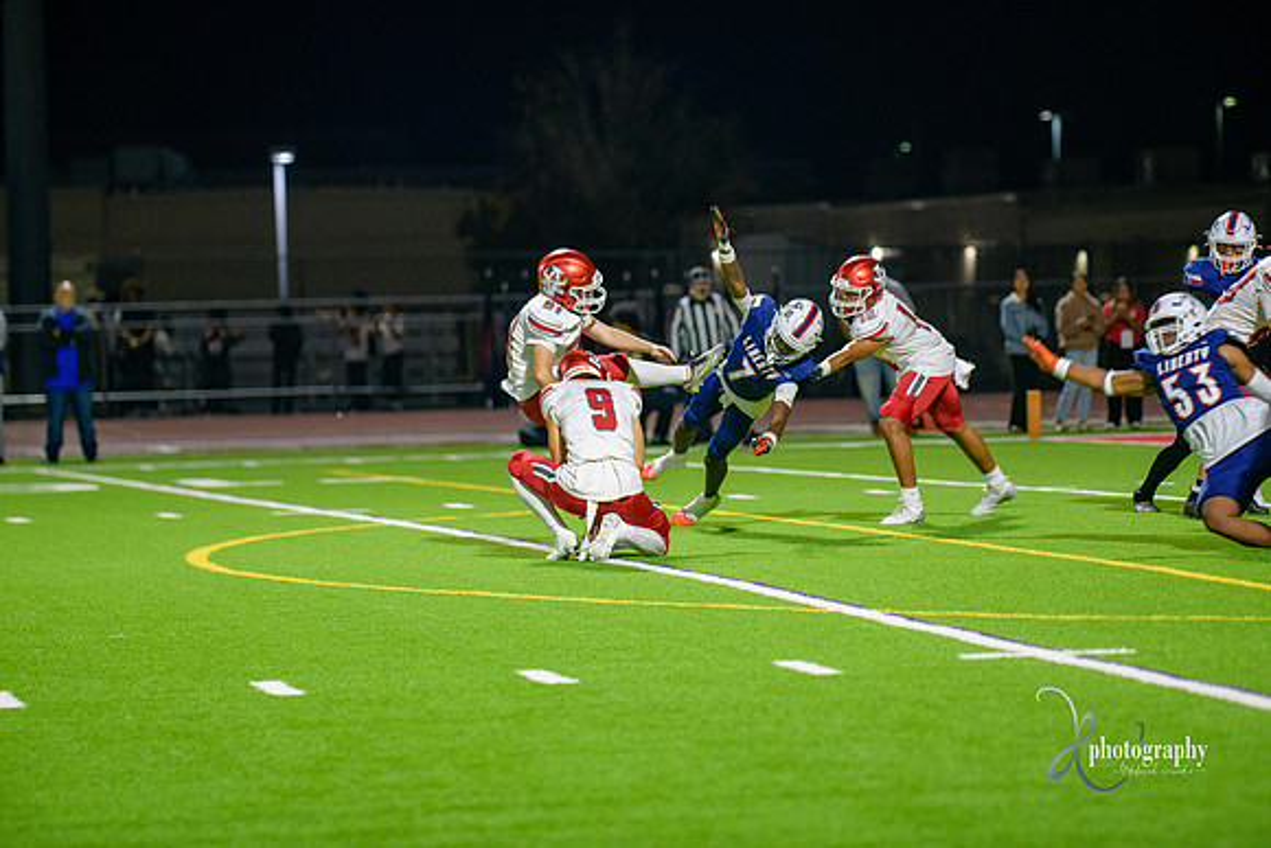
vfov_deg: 8.1
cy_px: 424
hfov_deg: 12.1
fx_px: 6003
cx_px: 636
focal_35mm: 170
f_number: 2.8
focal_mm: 170
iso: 2000
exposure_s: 1/250
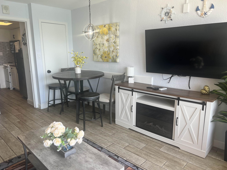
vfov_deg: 53.1
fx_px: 170
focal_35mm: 26
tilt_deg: -11.3
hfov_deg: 67.3
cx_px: 114
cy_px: 85
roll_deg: +1.1
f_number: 1.5
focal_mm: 5.7
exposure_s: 1/121
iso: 50
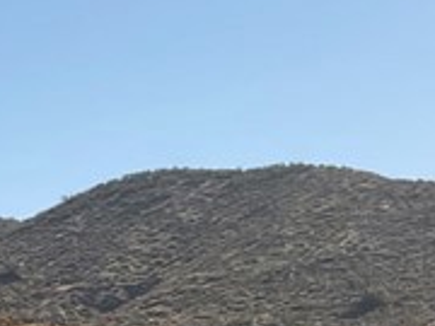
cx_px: -375
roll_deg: -2.6
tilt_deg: +0.0
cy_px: 478
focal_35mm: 165
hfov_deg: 11.1
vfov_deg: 8.8
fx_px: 2073
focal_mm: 3
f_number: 1.8
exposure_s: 1/1912
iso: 20
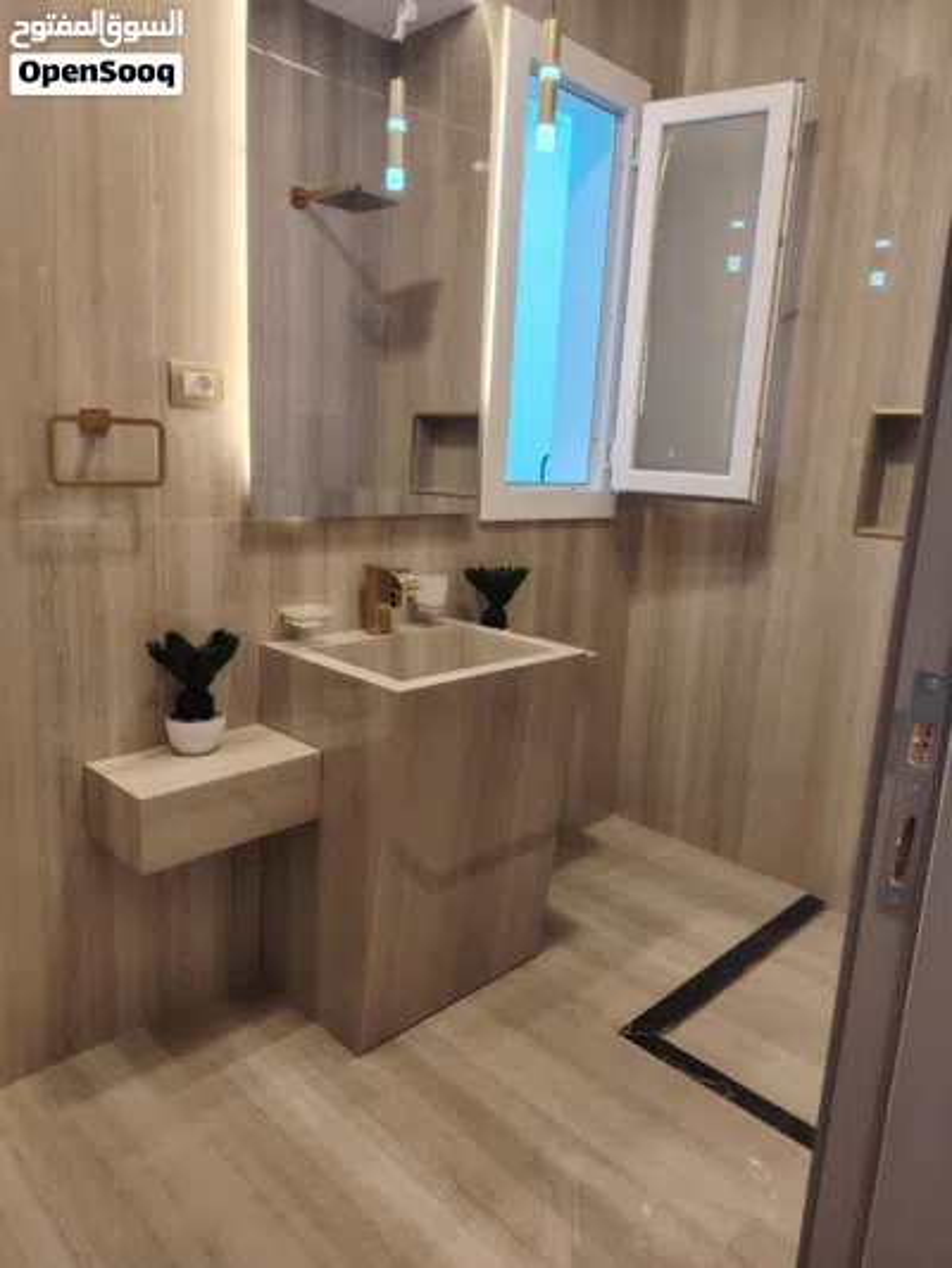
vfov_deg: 71.6
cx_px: 476
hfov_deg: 56.8
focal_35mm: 24
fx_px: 880
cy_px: 634
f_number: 1.75
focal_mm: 5.25
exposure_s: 1/100
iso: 447
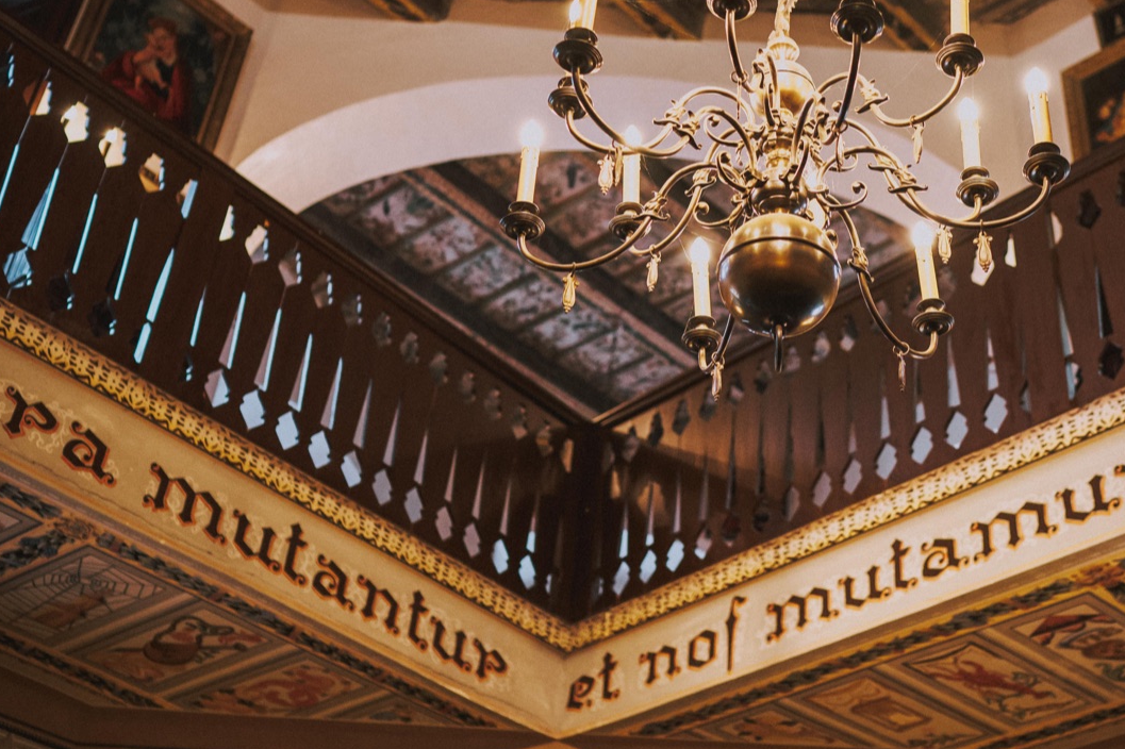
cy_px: 188
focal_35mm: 53
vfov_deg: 25.2
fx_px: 1656
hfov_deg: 37.1
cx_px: 752
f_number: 2
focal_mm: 35
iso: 2500
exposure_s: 1/500
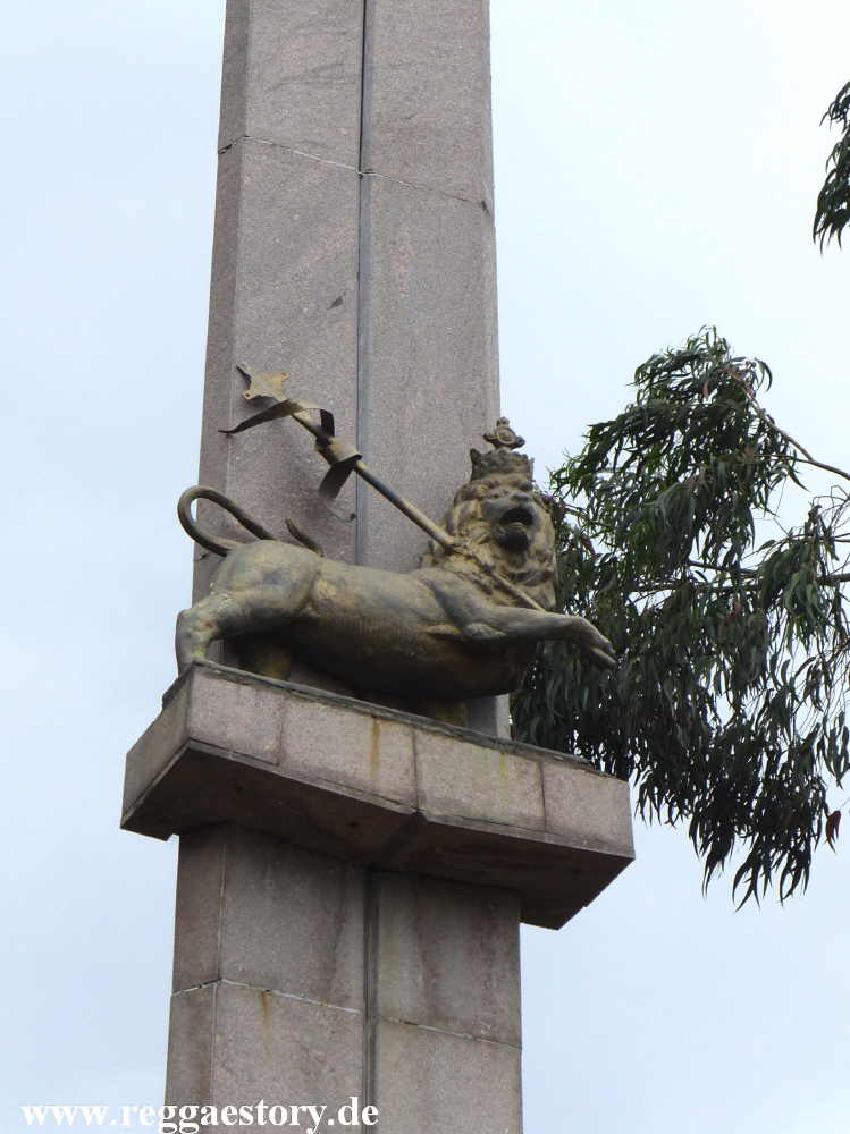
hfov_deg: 7.0
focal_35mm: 211
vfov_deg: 9.4
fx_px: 6914
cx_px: 425
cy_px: 567
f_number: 4
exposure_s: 1/800
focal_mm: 37.9
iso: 100
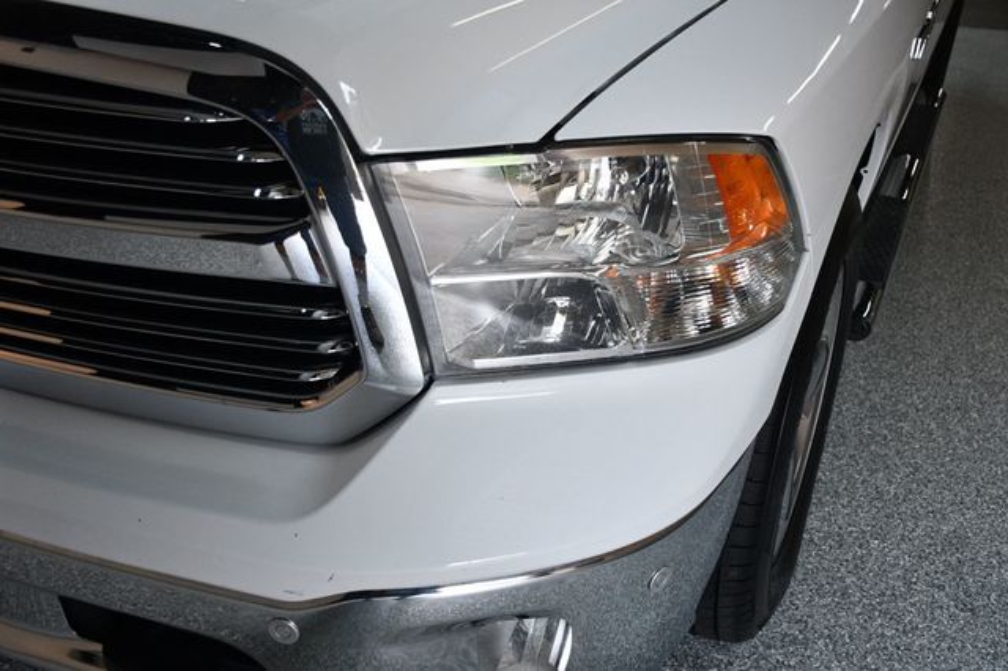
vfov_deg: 36.8
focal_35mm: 36
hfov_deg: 53.2
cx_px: 504
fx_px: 1007
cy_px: 336
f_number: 3.8
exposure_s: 1/250
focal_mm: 24
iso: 800
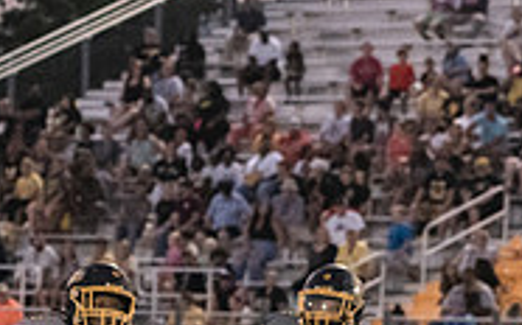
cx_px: -137
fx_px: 6298
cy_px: 551
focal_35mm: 443
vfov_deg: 2.9
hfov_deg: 4.7
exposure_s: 1/1250
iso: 12800
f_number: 5.6
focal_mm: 100
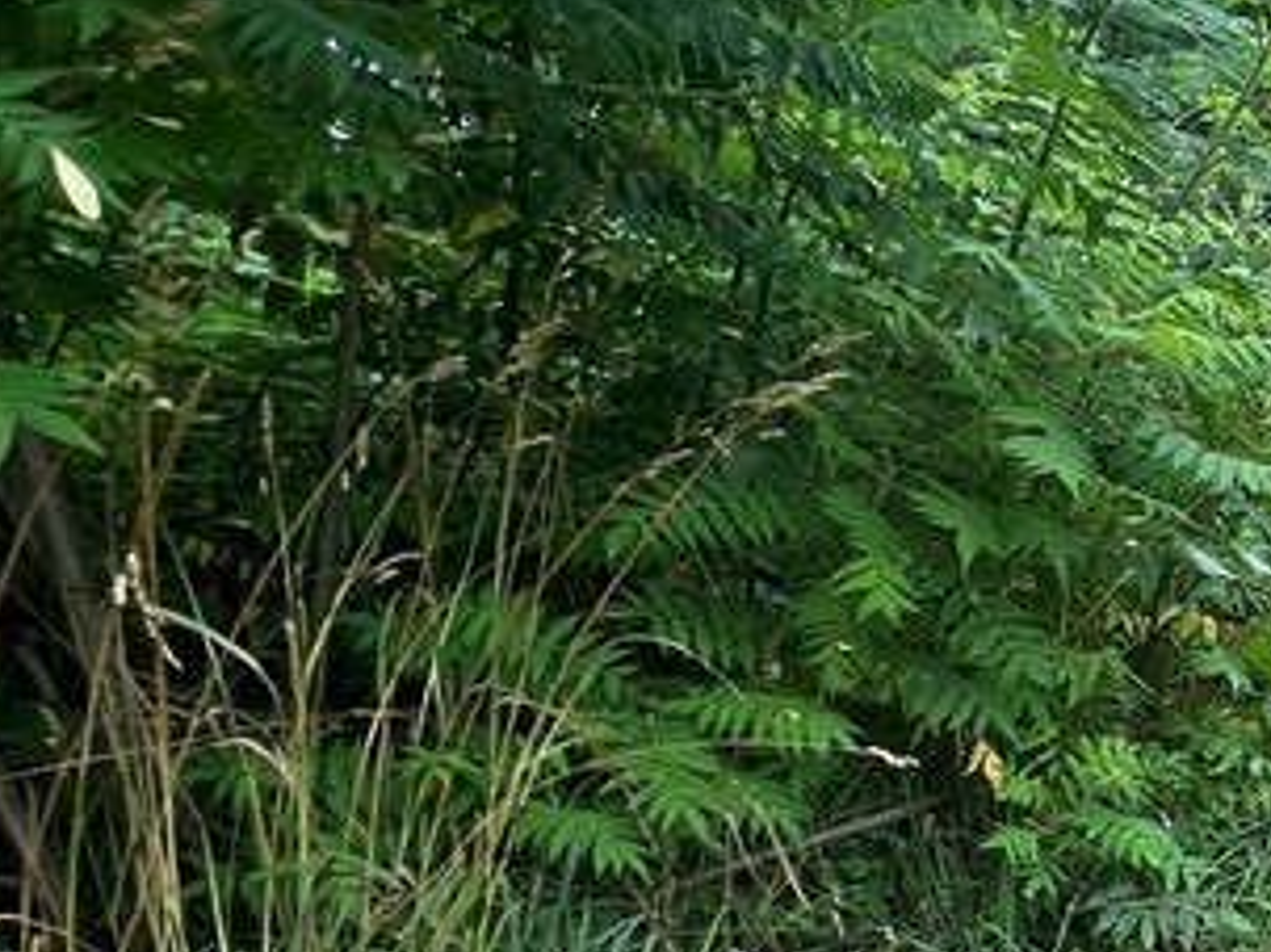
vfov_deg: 31.9
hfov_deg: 27.1
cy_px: 780
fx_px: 1615
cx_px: 1980
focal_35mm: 44
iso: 32
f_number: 1.8
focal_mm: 1.57
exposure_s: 1/192
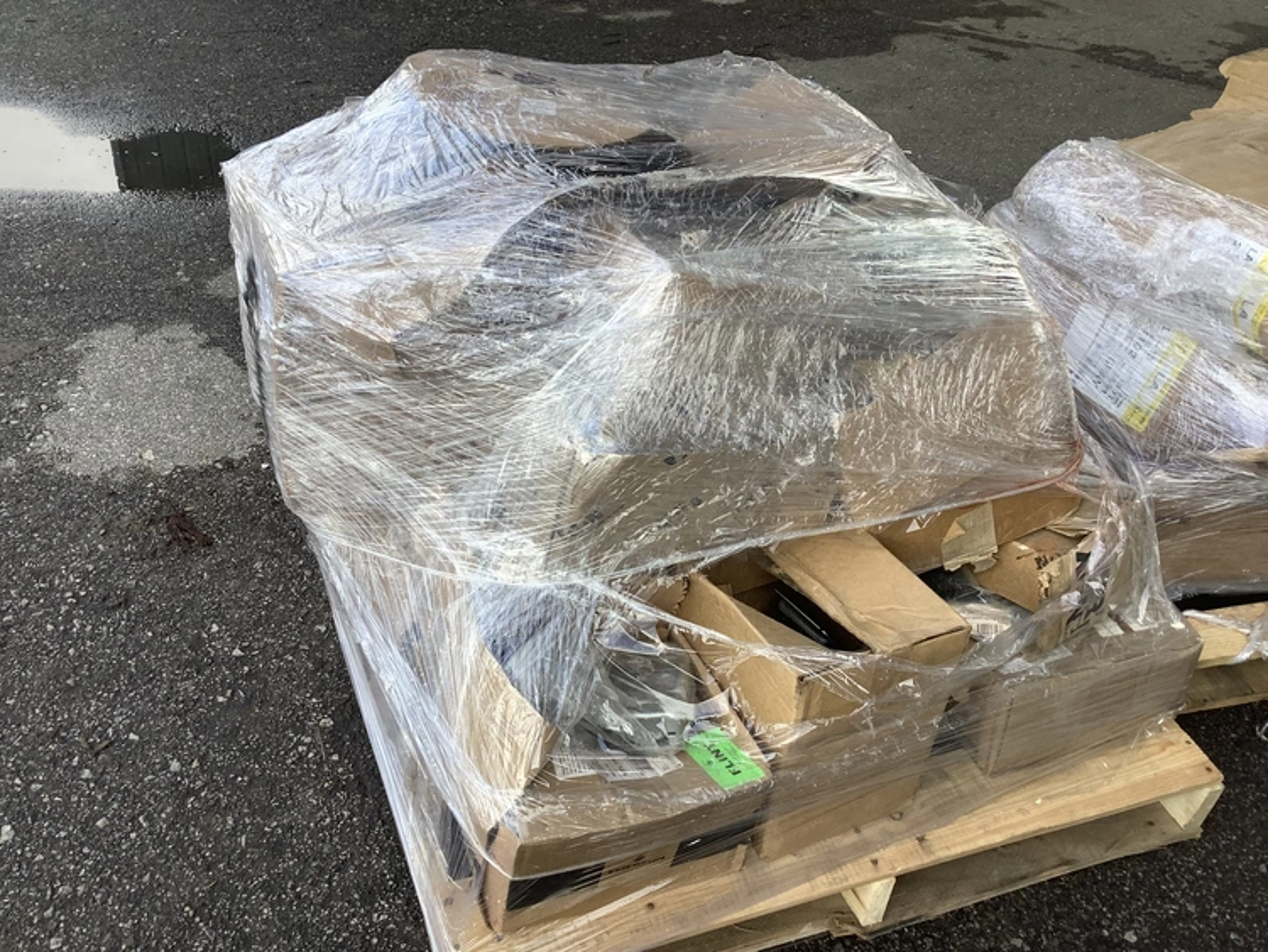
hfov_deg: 58.3
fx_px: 1136
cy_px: 476
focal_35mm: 31
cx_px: 634
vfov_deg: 45.5
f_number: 2.4
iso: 25
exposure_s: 1/231
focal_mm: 3.3
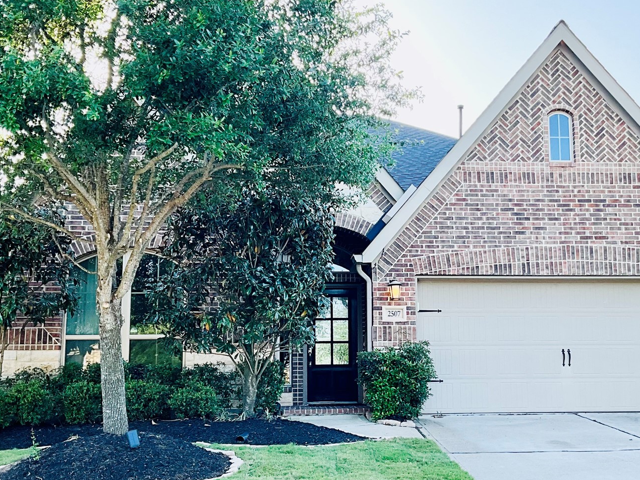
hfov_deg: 41.0
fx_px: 850
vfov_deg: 31.5
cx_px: 393
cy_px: 276
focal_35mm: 46
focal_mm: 3
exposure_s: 1/348
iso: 25
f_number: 1.8
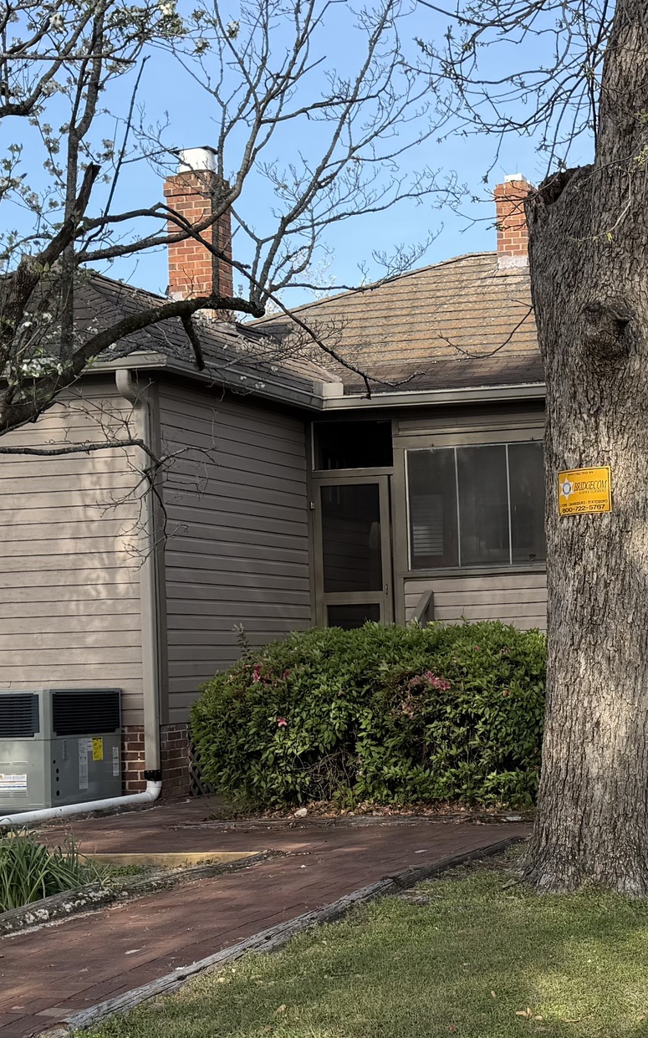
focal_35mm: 63
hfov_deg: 19.9
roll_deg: +1.8
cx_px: 663
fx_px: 1781
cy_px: 619
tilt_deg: -0.2
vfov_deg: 32.4
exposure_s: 1/2299
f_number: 1.78
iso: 80
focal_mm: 6.76
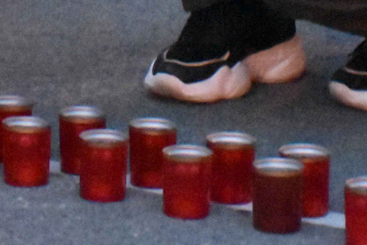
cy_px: -346
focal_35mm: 309
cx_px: -55
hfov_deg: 6.6
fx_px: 3150
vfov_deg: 4.4
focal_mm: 40
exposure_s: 1/30
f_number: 4.5
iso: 12800
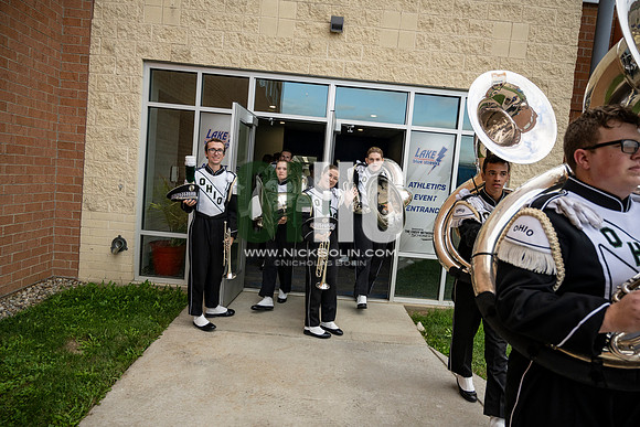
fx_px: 427
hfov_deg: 73.7
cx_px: 320
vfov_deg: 53.2
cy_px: 214
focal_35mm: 24
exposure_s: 1/800
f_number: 4
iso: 400
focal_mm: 24
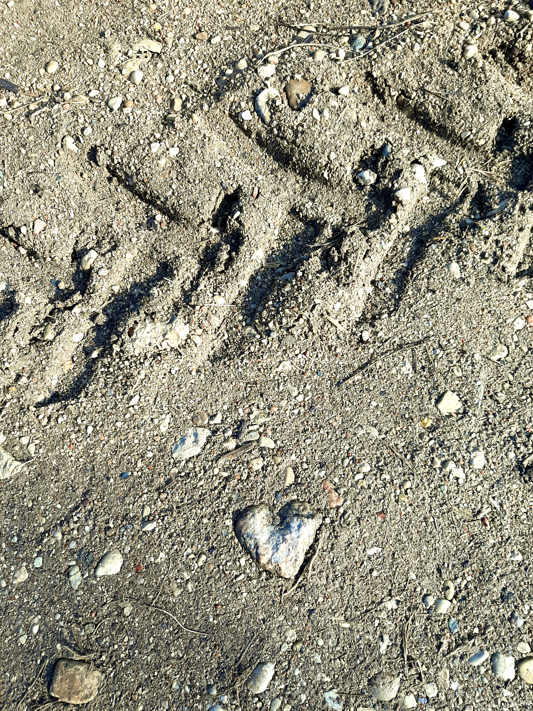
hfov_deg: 53.1
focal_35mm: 26
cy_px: 356
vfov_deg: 67.3
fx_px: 534
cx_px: 266
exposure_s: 1/714
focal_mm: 3.93
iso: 40
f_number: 1.7
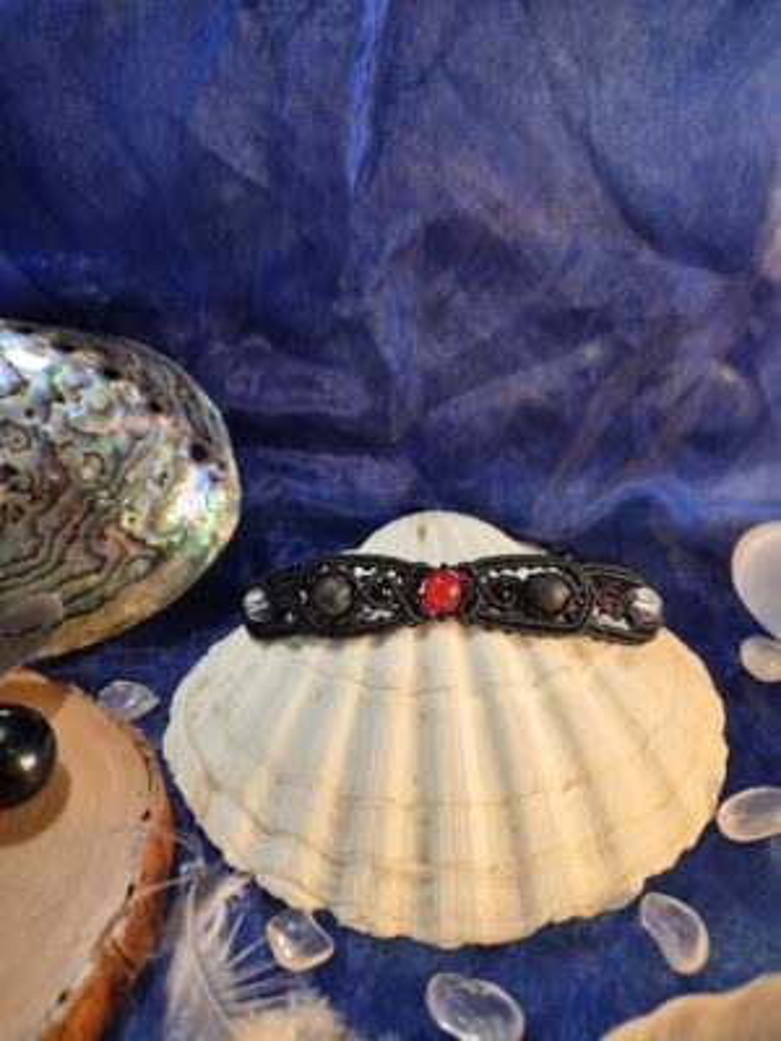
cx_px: 390
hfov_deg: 58.9
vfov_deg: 73.9
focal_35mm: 23
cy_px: 520
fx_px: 692
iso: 320
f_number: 1.8
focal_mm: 5.4
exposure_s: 1/100
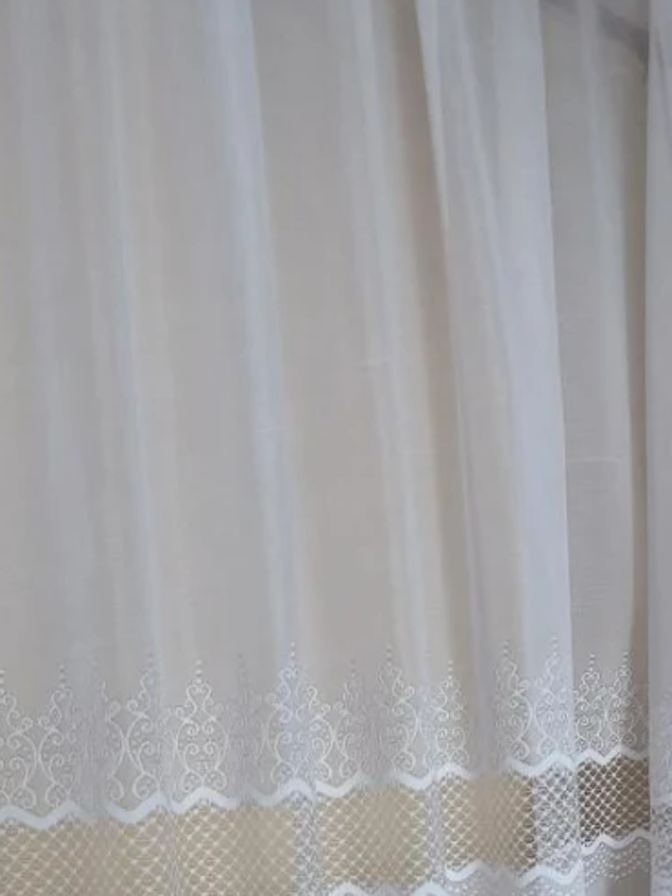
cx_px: 243
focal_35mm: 27
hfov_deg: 50.7
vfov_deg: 52.6
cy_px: 885
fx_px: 699
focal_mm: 1.74
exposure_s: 1/50
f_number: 2.2
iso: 64
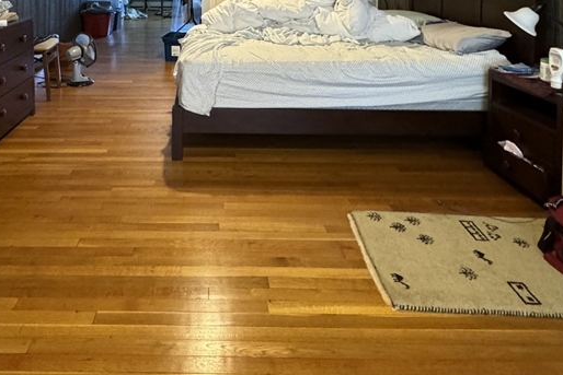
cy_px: -19
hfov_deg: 62.5
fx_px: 454
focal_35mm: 29
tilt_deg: -2.9
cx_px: 200
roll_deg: -0.2
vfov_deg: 38.6
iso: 640
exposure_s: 1/60
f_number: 2.2
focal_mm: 2.22
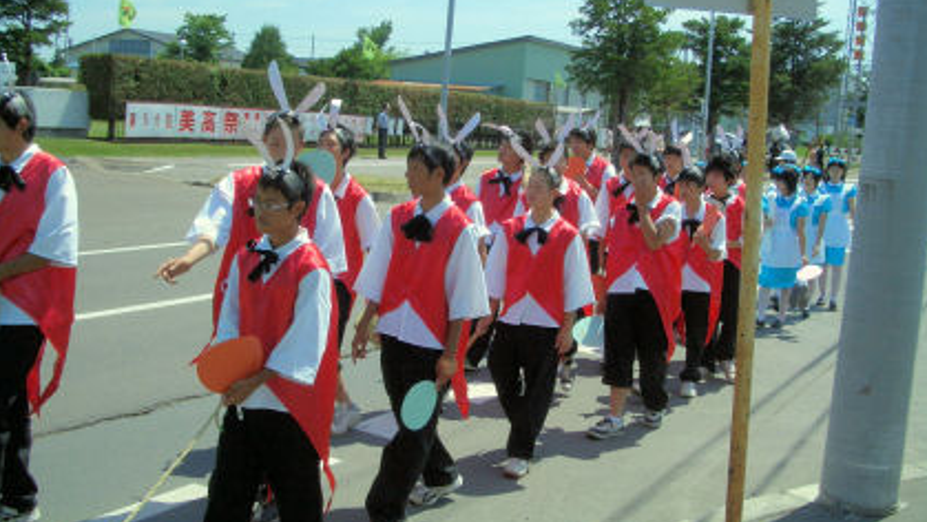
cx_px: 465
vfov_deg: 26.5
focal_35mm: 45
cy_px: 216
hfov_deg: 45.5
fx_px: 1106
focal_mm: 6.8
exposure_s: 1/640
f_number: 4.6
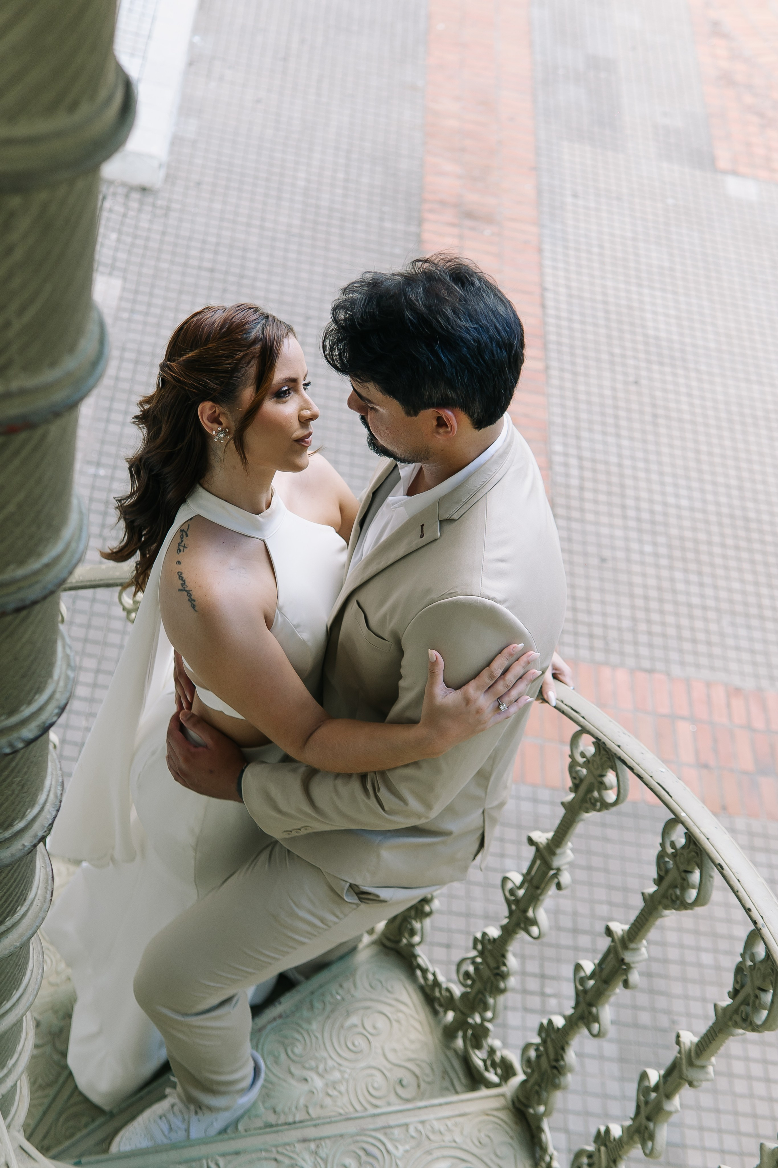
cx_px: 389
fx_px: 1459
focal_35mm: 45
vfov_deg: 43.6
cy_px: 584
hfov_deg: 29.9
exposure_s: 1/125
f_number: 2.8
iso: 125
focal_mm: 30
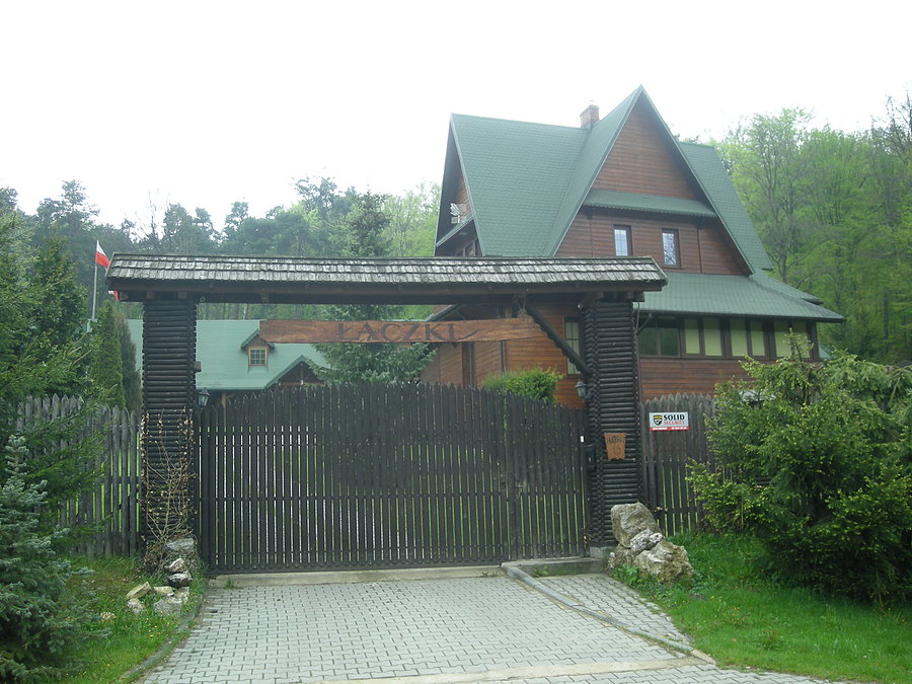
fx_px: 922
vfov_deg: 40.7
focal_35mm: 35
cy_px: 342
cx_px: 456
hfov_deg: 52.6
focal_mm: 5.7
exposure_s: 1/76.4
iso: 50
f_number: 2.8
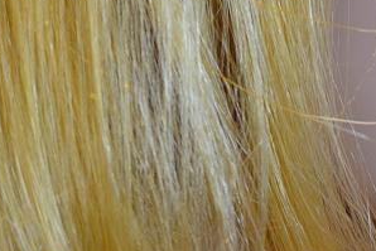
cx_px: 344
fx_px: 2685
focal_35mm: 257
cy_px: -15
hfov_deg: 8.0
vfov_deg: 5.3
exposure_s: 1/60
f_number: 4.8
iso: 500
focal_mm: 50
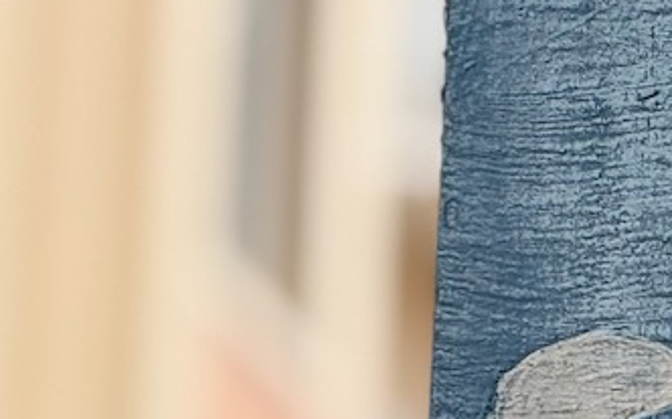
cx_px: 1206
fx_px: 8986
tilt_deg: +14.0
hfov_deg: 4.2
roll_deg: -1.8
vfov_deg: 2.7
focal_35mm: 491
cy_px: 170
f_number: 2.8
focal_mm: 15.66
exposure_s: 1/522
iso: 50
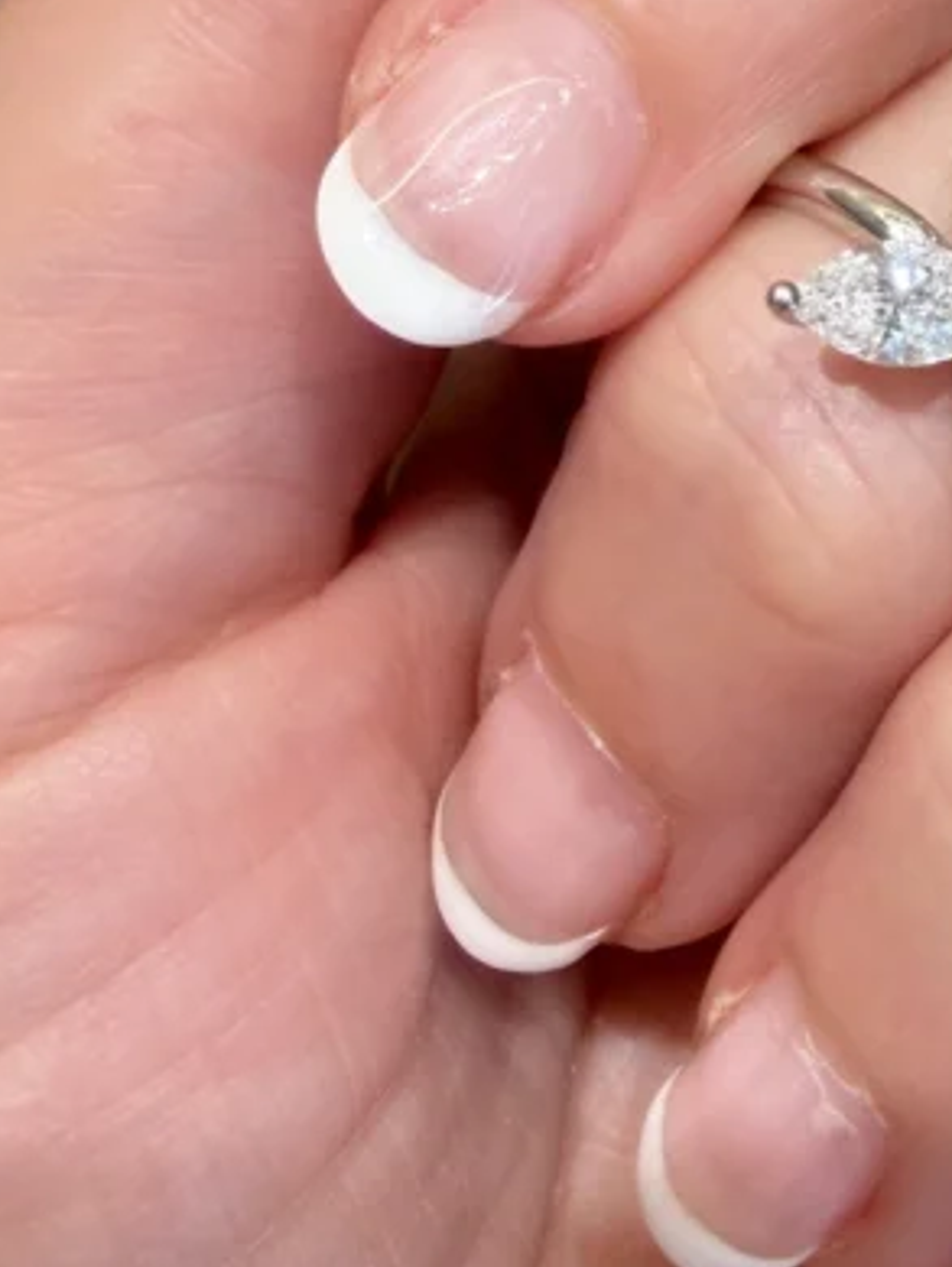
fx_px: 2308
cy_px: 127
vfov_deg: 29.4
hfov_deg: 22.4
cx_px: 949
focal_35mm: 63
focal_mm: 2.22
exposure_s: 1/121
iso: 80
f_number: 2.2
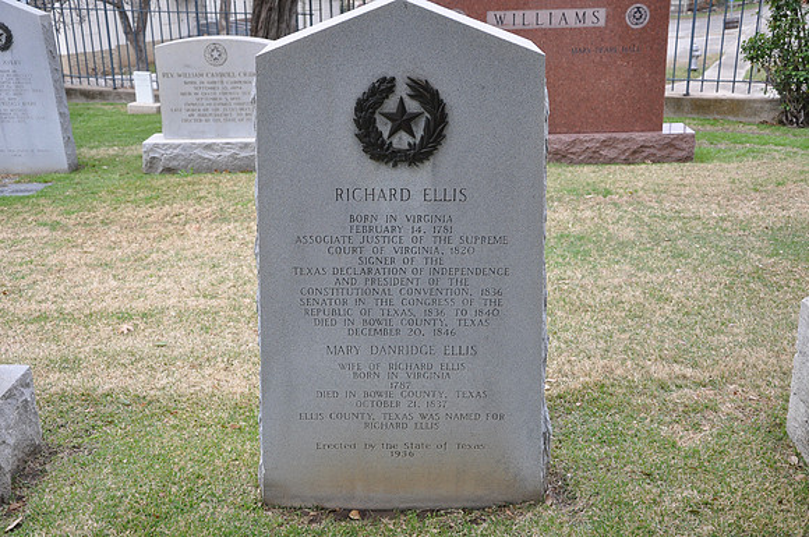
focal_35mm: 42
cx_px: 404
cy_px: 268
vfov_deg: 31.8
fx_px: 943
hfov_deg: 46.5
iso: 400
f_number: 5.6
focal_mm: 28
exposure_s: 1/125
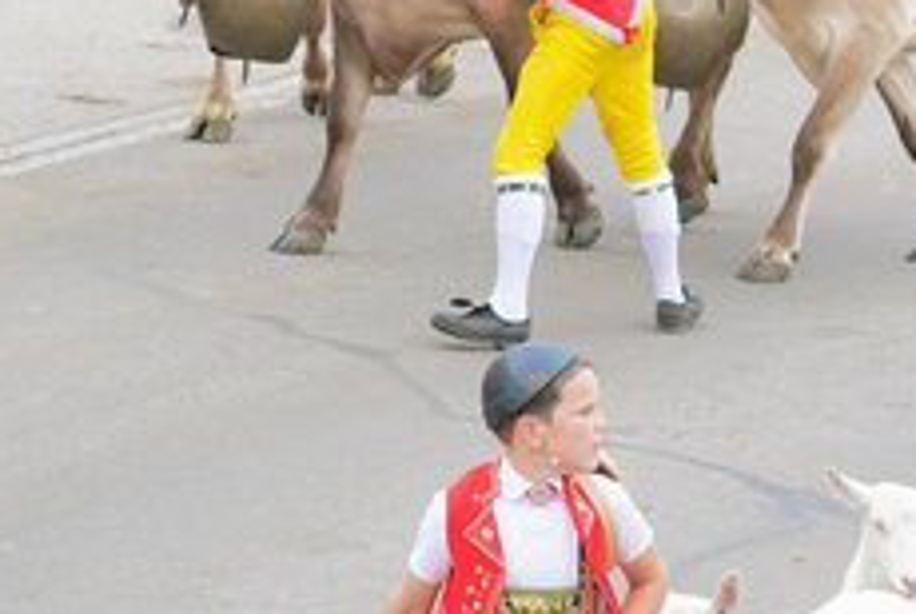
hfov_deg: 6.2
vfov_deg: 4.1
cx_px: 538
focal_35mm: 332
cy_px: 546
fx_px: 8458
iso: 800
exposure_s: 1/640
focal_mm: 85
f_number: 5.6
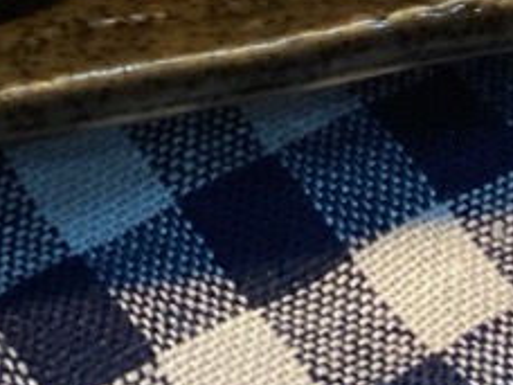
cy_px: -358
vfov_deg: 6.3
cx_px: 169
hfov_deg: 8.7
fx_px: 3379
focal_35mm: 228
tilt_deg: -45.5
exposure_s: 1/120
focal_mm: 6
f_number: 2
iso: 200
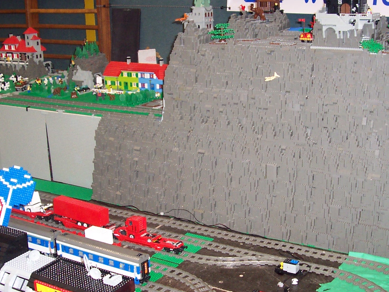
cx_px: 216
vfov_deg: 27.5
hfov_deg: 36.1
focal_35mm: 53
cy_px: 151
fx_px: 595
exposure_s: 1/60
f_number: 2.8
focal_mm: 5.6
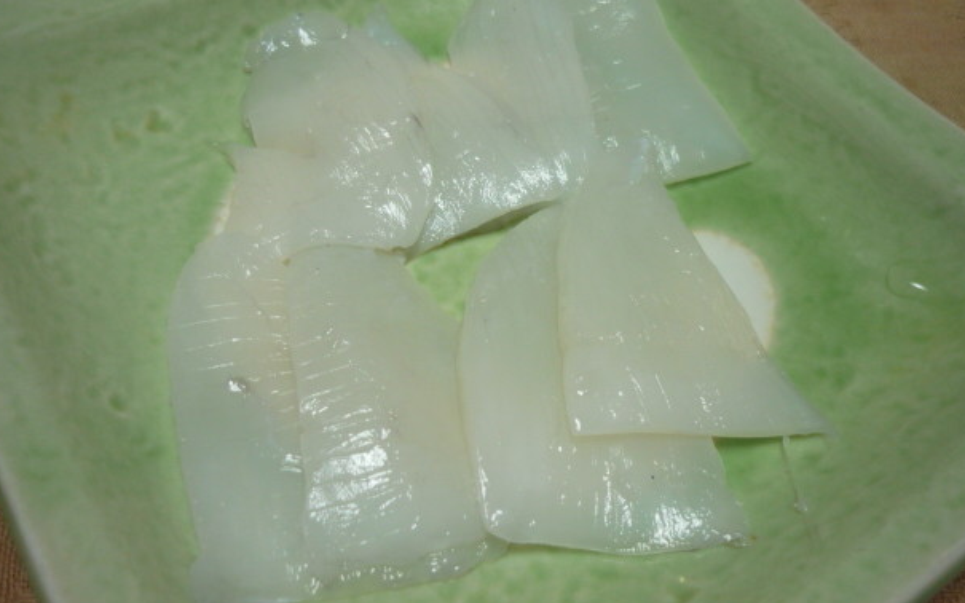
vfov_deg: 34.4
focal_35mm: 37
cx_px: 488
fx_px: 973
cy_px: 294
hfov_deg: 52.8
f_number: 2.8
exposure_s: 1/30
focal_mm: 5.5
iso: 100
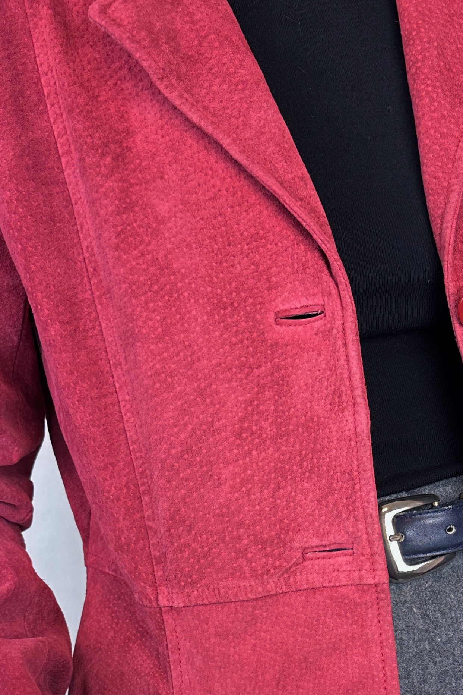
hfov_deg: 24.9
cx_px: 320
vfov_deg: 35.5
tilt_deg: -4.4
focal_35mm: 54
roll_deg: +0.4
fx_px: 1041
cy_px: 568
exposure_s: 1/100
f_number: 1.78
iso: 100
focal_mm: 6.86
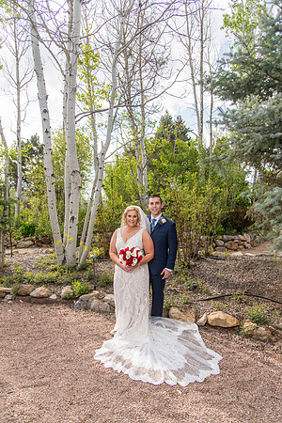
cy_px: 212
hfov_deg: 53.1
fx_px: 282
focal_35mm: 24
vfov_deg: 73.7
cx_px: 141
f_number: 5
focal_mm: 24
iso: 80
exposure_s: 1/250
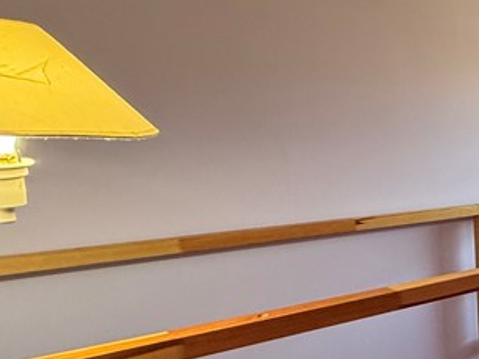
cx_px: 777
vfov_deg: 30.8
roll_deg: -0.4
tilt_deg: -7.9
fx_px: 651
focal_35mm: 47
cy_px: 216
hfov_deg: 25.4
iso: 200
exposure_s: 1/60
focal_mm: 2.22
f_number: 2.2
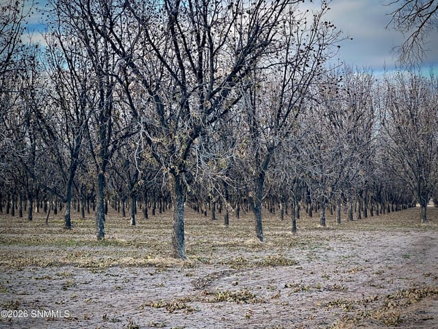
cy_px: 164
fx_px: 974
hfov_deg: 25.3
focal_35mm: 77
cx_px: 219
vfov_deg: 19.1
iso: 32
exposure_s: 1/110
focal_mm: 9
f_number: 2.8
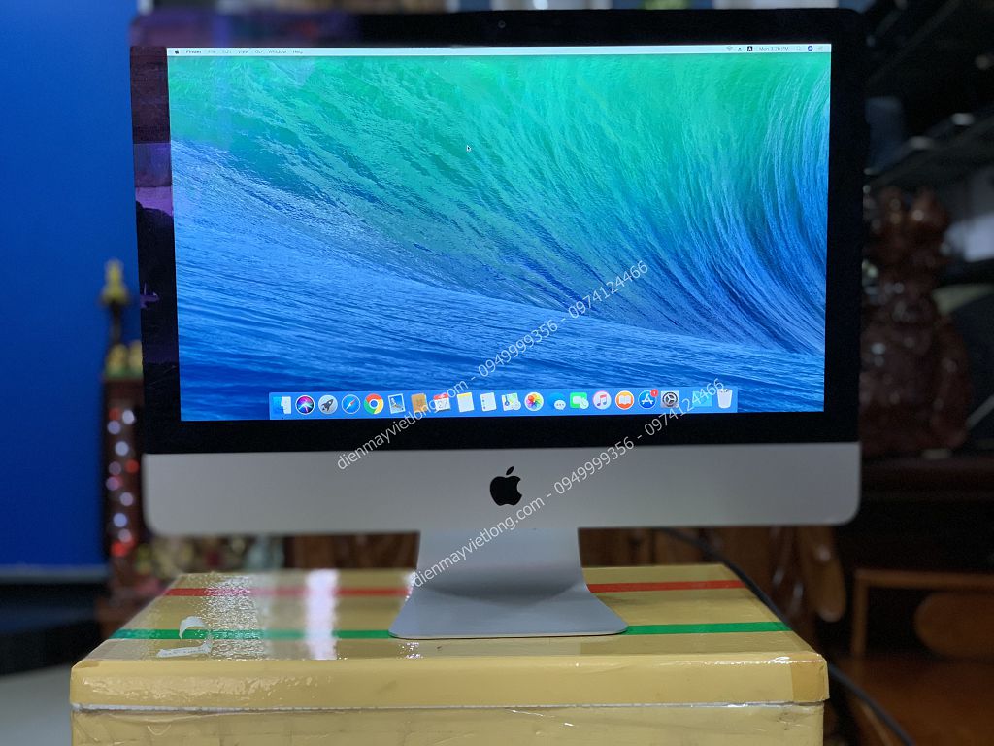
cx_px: 497
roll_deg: +1.4
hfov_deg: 36.8
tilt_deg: -1.3
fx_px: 1493
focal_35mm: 52
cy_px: 373
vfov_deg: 28.0
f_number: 2.4
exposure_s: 1/50
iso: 160
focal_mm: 6
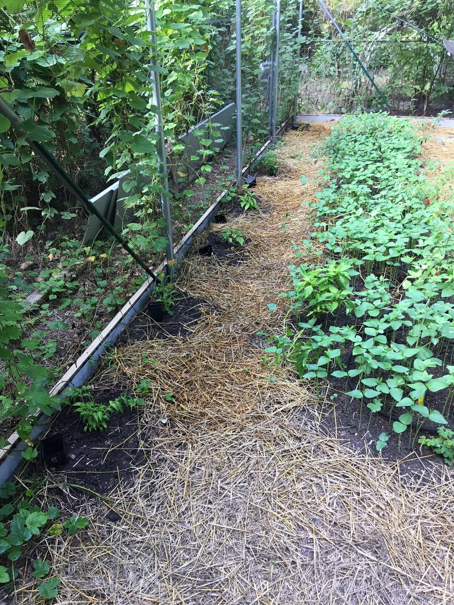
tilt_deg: -30.0
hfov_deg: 48.2
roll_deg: -0.7
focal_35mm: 29
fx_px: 507
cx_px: 227
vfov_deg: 61.7
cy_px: 302
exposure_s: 1/40
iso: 32
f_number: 2.2
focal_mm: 4.15
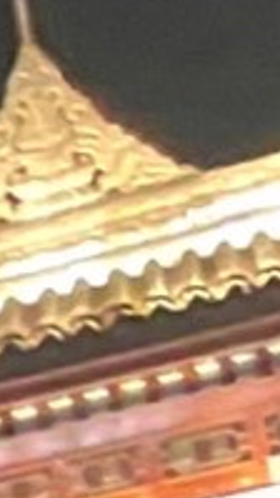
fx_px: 3852
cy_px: 1446
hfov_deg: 3.1
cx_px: -2055
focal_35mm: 292
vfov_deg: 6.7
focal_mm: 4.2
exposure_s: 1/25
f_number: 1.6
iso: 500
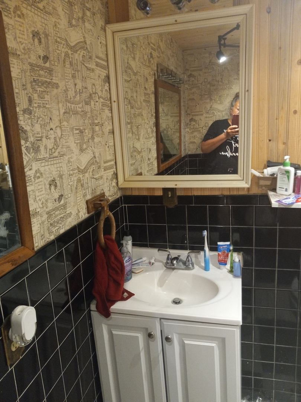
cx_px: 150
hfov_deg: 51.4
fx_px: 313
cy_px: 201
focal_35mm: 27
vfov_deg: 65.3
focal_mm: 3.94
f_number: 1.8
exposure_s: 1/30
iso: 250
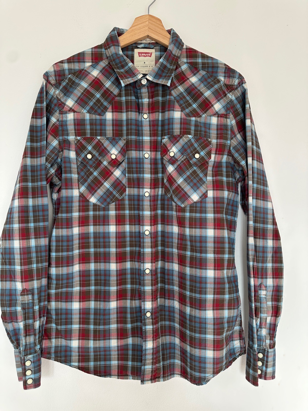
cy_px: 206
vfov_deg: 71.6
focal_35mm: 24
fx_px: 285
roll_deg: -1.5
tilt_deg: +1.1
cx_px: 154
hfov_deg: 56.8
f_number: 1.78
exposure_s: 1/121
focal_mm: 6.86
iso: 64
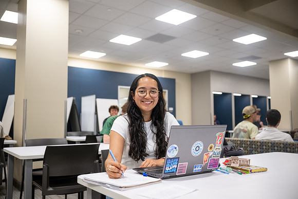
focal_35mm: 34
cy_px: 100
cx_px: 149
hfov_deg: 56.5
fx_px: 277
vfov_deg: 39.4
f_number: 2.8
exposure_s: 1/400
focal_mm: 33.5
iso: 2000
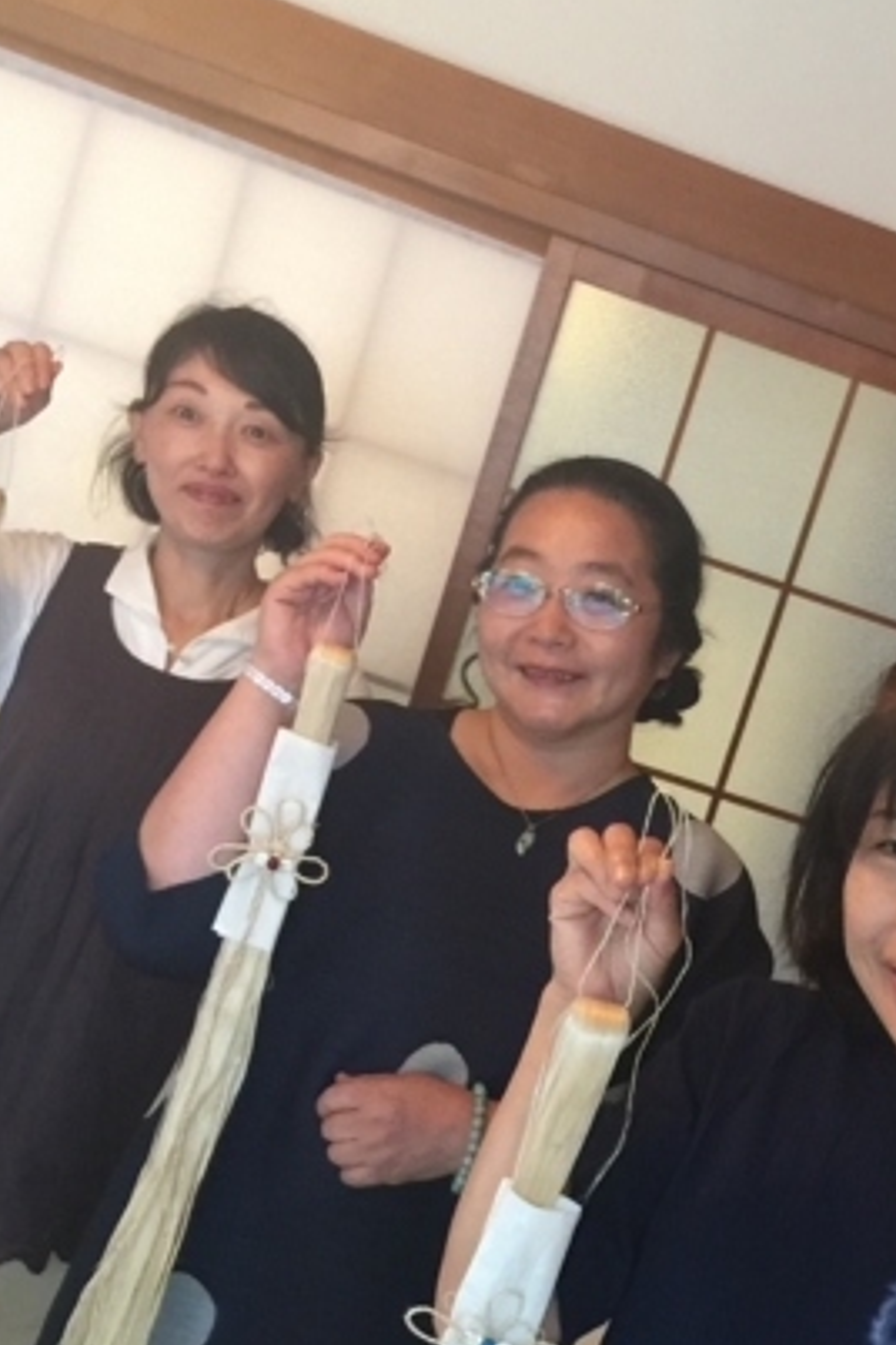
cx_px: 806
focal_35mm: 60
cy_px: 937
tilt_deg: -5.6
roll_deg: -18.8
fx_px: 2240
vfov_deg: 33.0
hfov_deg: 22.1
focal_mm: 4.15
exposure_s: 1/10
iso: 100
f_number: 2.2
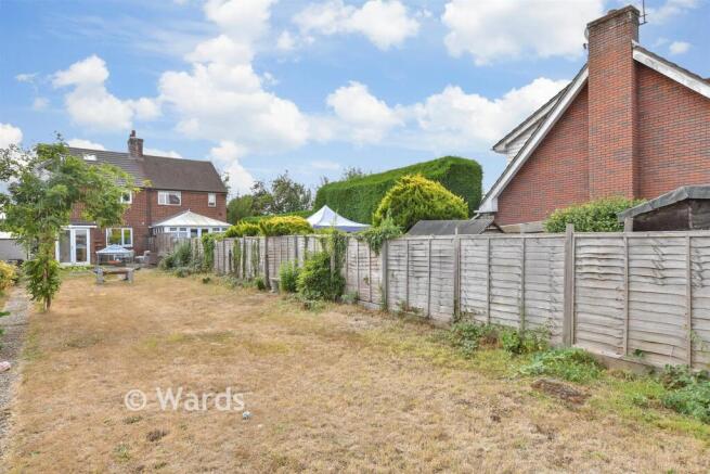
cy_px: 237
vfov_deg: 77.4
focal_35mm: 15
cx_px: 355
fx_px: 296
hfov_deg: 100.4
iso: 160
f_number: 8
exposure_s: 1/125
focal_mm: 10
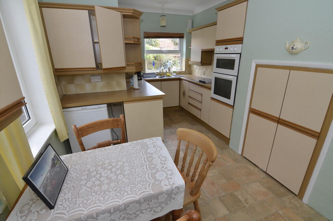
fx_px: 152
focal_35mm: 16
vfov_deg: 71.8
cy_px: 110
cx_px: 166
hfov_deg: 95.1
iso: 400
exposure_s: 1/60
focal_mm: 11
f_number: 5.6
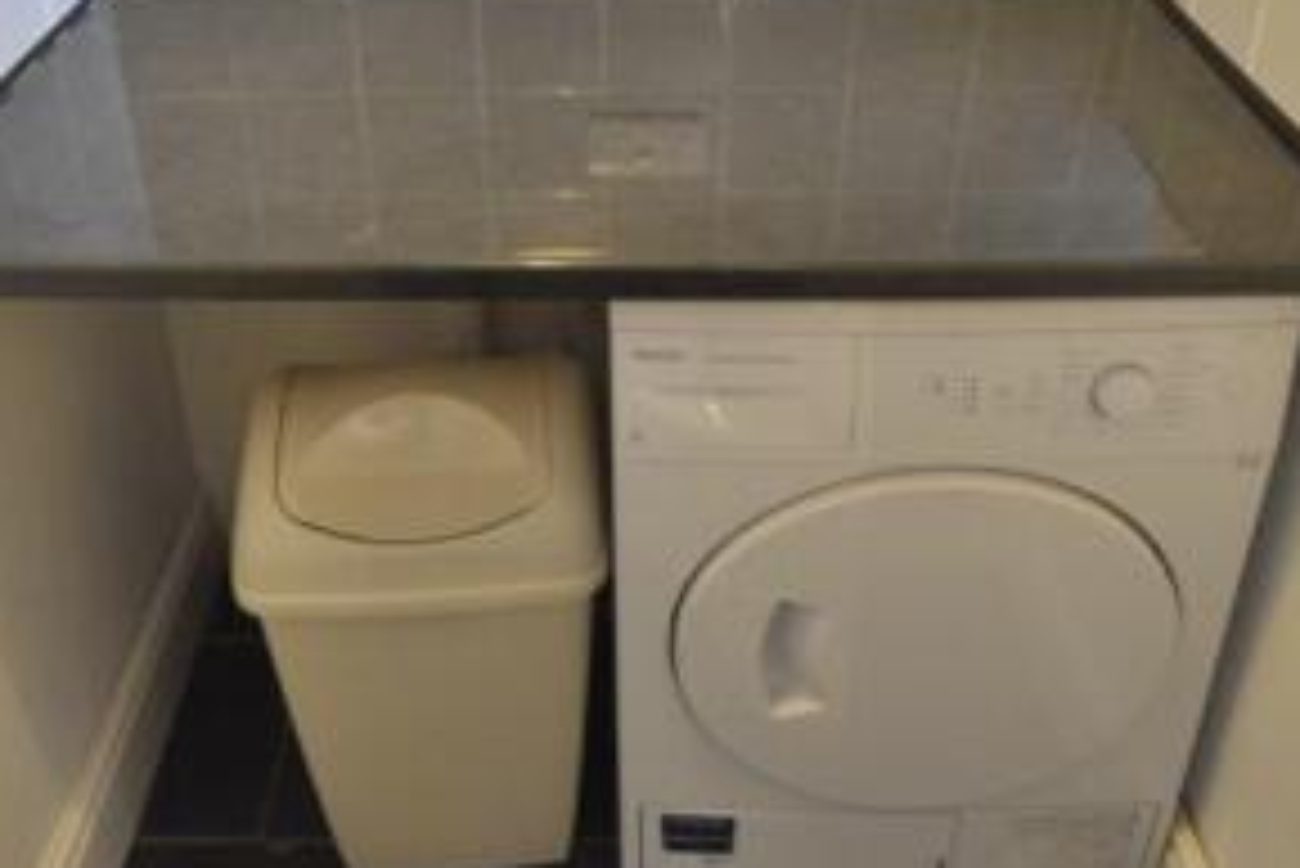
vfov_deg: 37.4
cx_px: 587
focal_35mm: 34
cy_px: 164
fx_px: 1228
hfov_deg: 55.7
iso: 800
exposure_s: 1/50
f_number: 4
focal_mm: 10
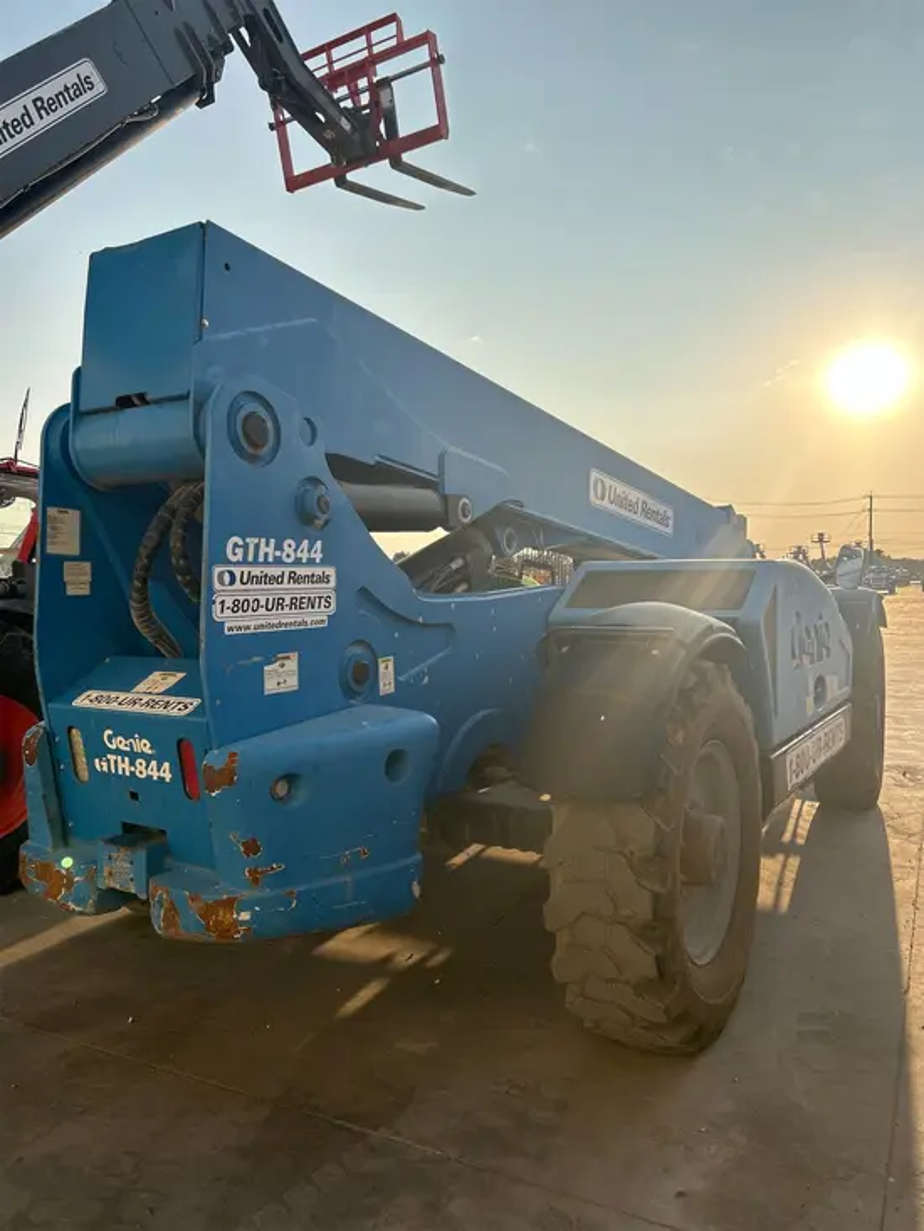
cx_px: 462
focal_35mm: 26
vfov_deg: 67.3
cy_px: 616
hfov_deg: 53.1
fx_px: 925
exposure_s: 1/4831
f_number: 1.5
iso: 50
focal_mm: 5.7
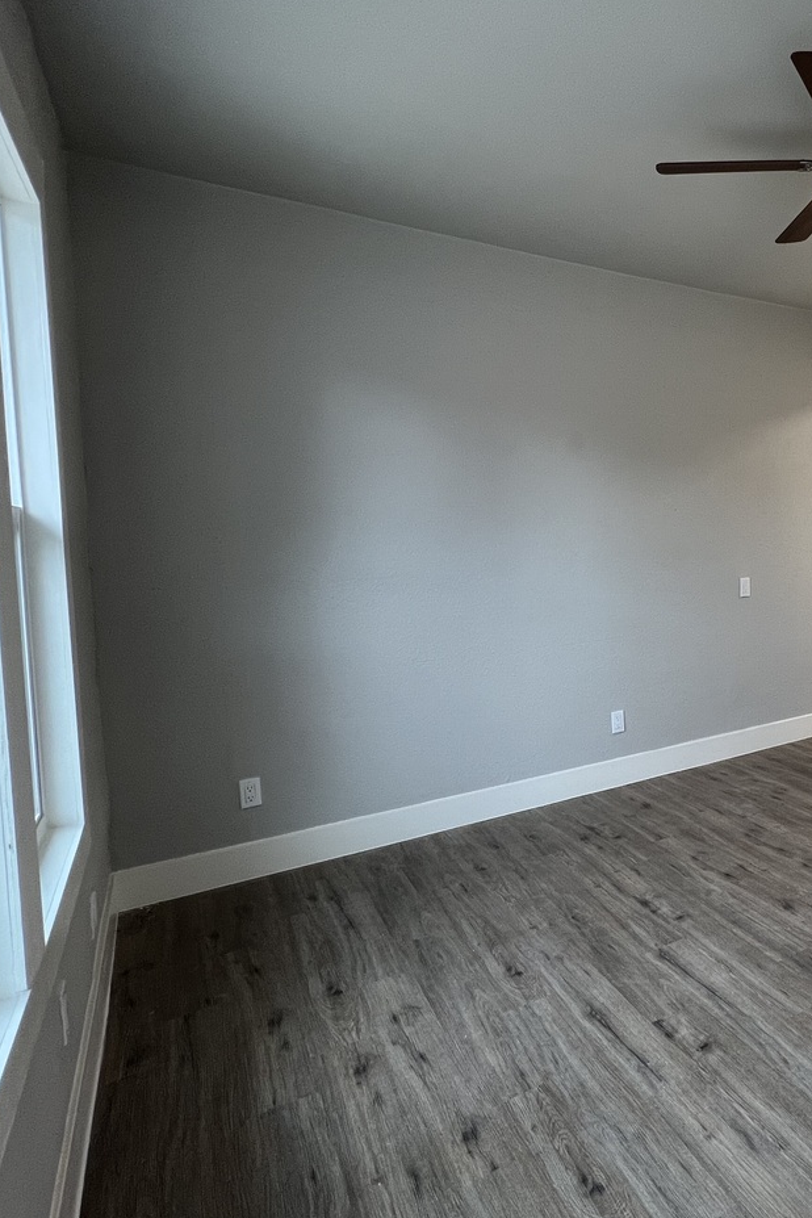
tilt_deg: -4.1
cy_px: 575
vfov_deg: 81.1
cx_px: 766
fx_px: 710
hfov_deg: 50.9
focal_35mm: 21
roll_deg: +1.6
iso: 125
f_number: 1.8
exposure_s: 1/99
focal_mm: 1.57
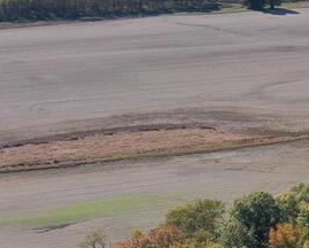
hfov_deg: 10.5
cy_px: 95
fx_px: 1447
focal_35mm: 158
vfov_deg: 9.8
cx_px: 749
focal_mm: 10.26
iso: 100
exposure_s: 1/400
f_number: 6.3
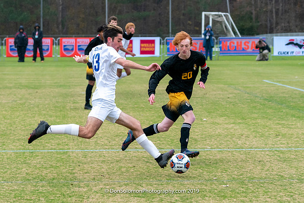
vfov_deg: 7.0
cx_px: 141
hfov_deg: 10.4
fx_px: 1668
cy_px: 81
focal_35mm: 198
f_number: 5.6
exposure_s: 1/800
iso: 2500
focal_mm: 112
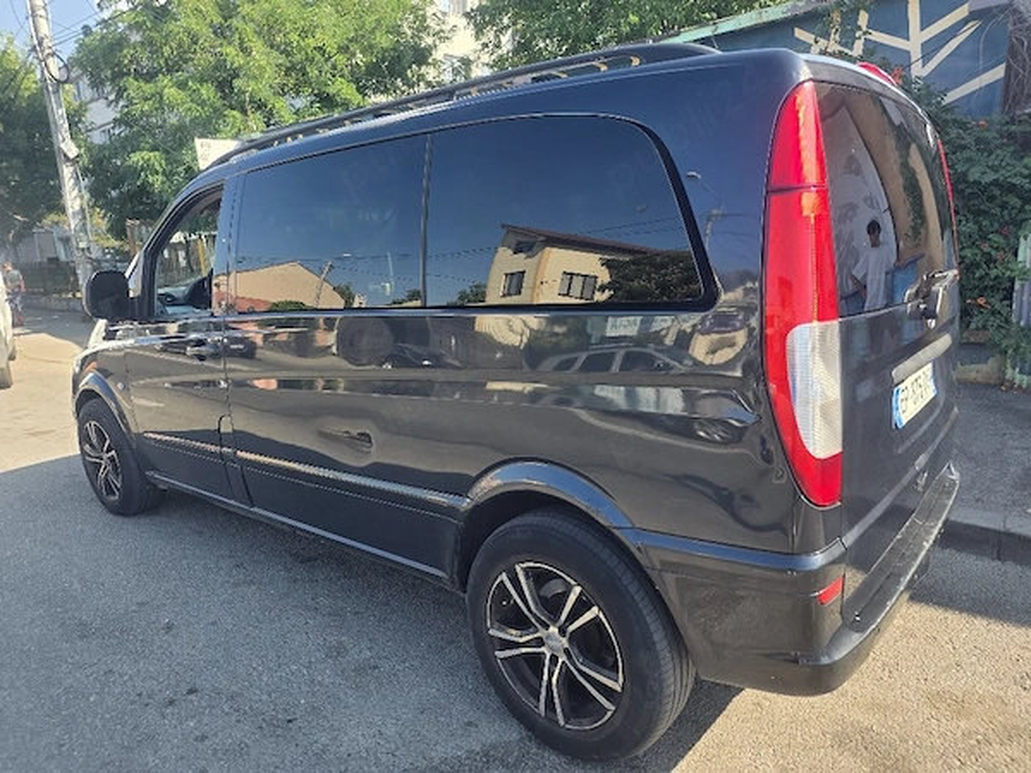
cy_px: 386
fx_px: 685
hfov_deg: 73.9
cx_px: 516
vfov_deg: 58.9
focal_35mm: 23
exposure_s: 1/1250
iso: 80
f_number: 1.7
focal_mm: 6.3
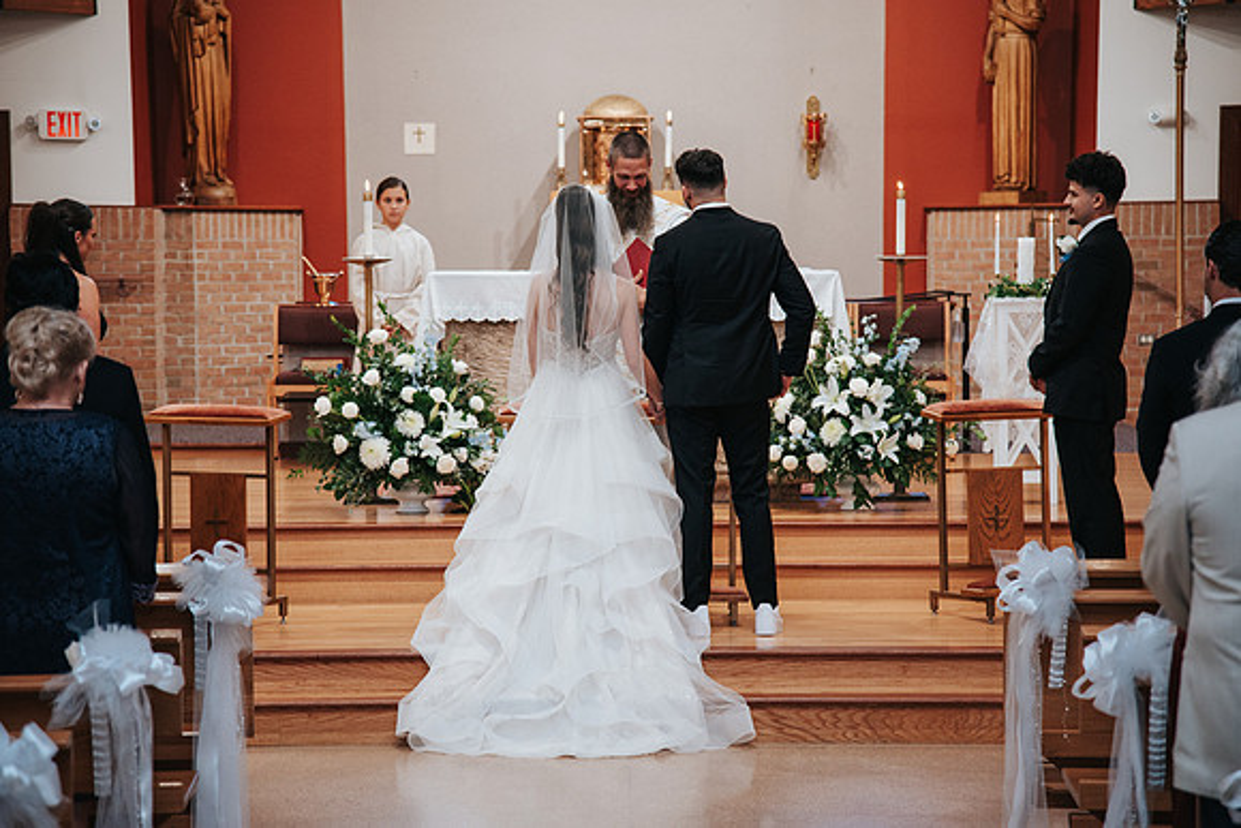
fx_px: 3770
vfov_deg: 12.5
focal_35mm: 109
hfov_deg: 18.7
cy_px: 414
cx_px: 620
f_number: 4
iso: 1000
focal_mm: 105
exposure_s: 1/200
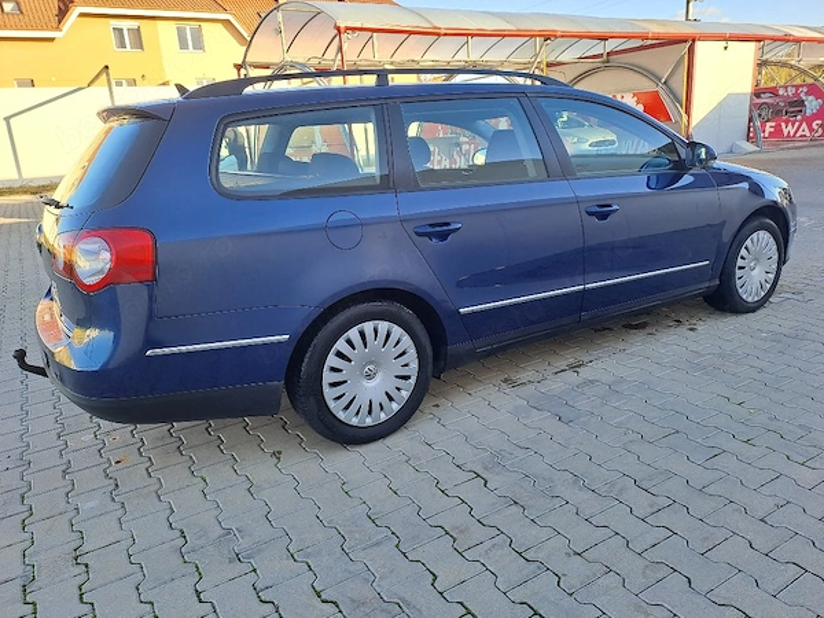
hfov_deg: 69.4
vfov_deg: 54.9
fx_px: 595
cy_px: 309
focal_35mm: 25
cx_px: 412
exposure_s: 1/196
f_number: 1.8
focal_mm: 4.65
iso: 32
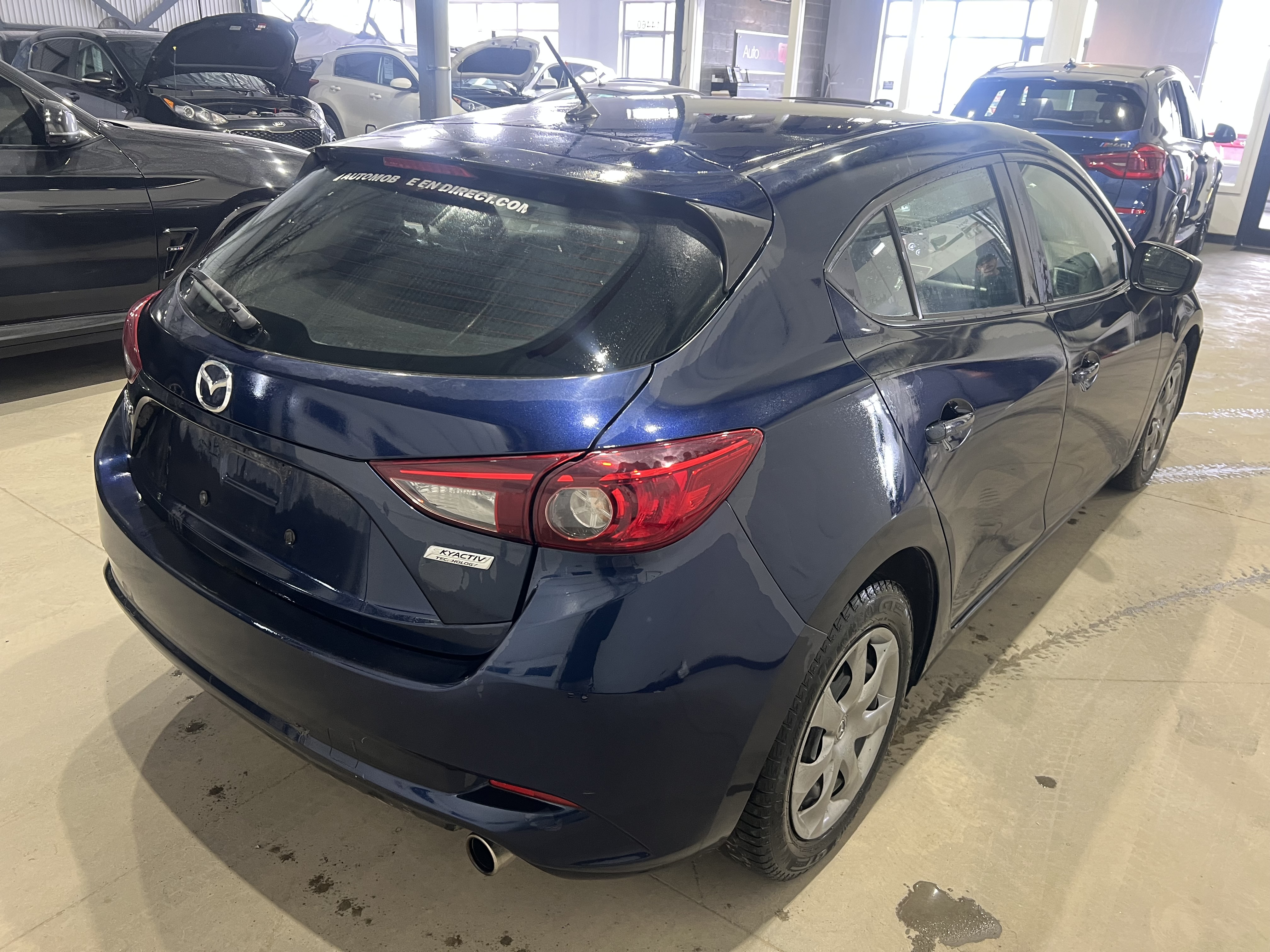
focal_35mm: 26
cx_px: 635
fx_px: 954
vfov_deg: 53.1
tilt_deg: -23.0
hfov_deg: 67.3
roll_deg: -2.8
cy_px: 476
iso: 160
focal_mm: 5.7
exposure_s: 1/60
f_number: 1.5
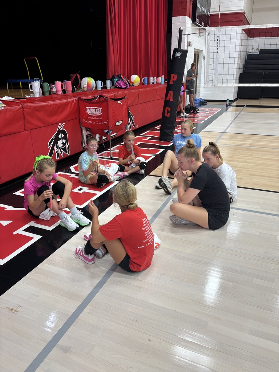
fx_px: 279
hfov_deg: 53.1
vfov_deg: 67.3
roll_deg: -0.3
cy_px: 186
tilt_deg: -22.6
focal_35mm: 26
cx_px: 140
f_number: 1.6
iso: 100
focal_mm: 5.96
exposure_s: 1/60
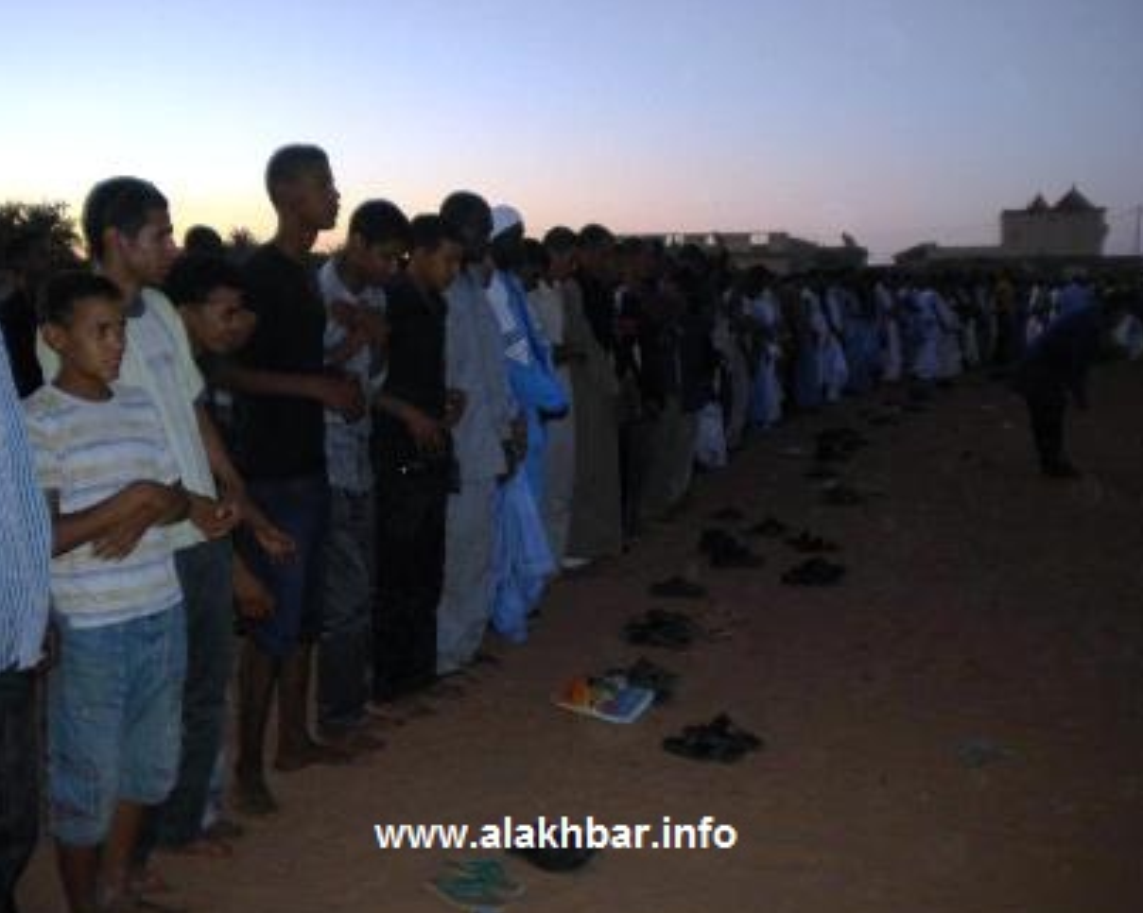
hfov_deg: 47.9
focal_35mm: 38
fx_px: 1285
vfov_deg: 39.1
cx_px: 528
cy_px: 474
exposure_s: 1/30
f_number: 3.1
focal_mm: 6.3
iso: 100
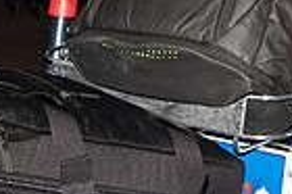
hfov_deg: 12.0
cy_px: -170
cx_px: 407
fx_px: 1345
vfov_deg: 7.9
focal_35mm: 166
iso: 500
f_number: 6.3
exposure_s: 1/160
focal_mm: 40
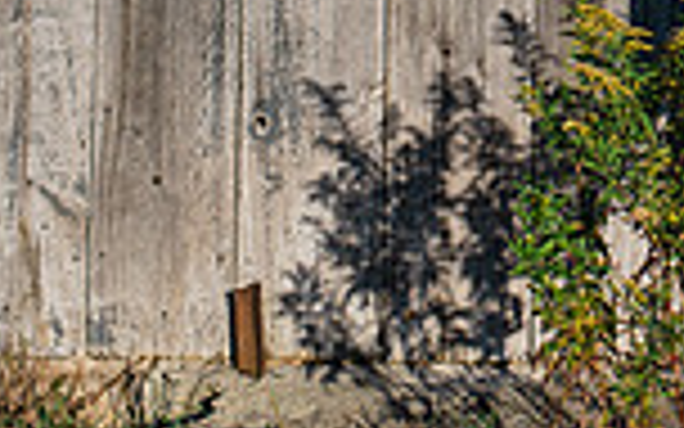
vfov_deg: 9.2
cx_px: 976
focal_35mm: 136
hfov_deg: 14.5
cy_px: -318
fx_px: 2535
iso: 125
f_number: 3.2
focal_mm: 35
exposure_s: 1/2500
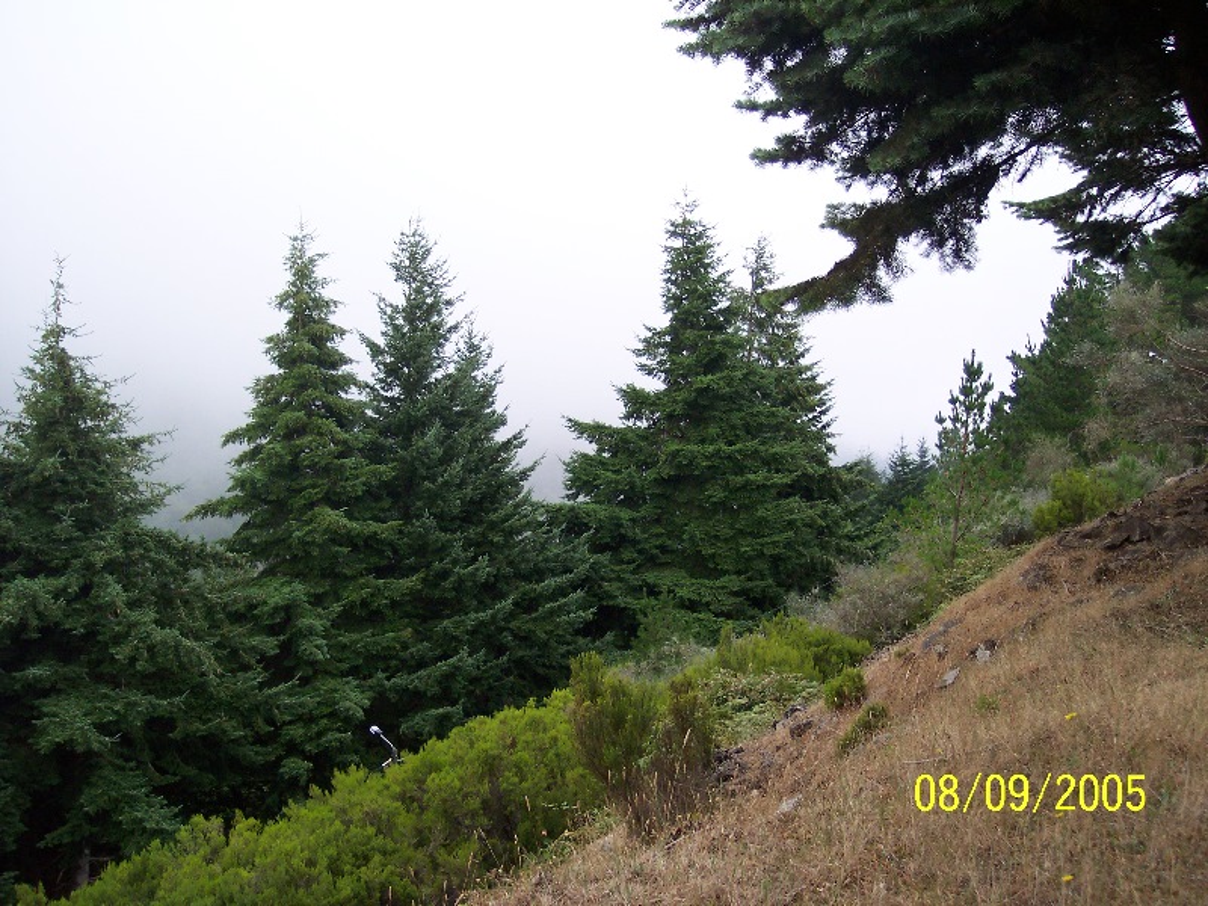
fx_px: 1326
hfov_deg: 49.0
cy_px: 453
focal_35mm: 38
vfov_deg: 37.7
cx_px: 604
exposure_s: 1/500
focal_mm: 8
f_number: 2.8
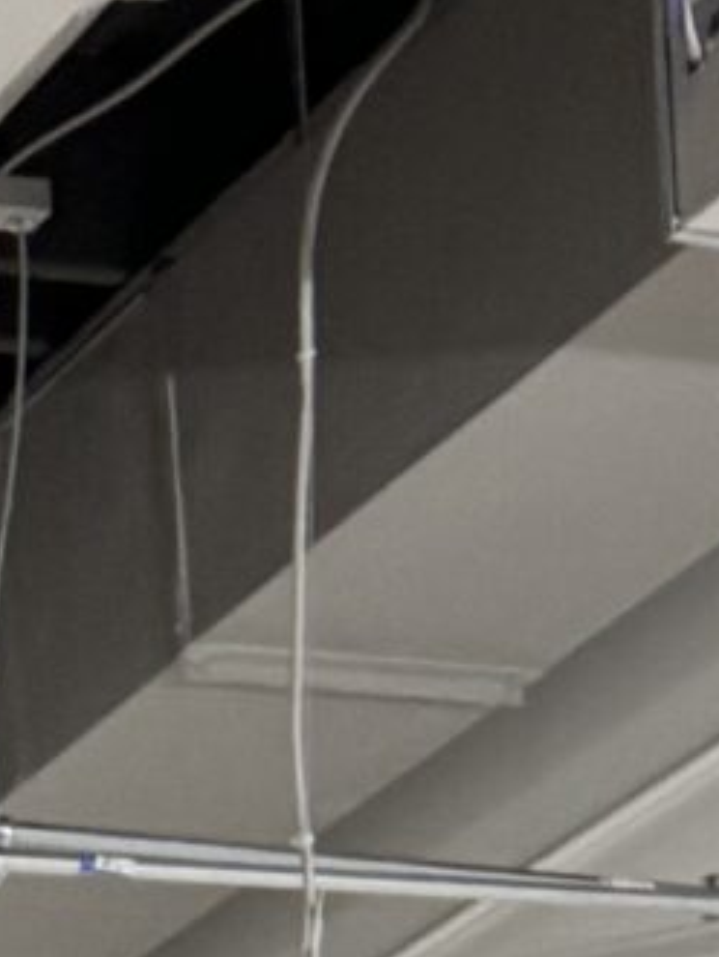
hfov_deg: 6.8
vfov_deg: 9.2
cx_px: -1800
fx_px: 5144
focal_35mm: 186
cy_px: 2543
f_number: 1.78
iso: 160
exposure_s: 1/120
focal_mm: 6.86
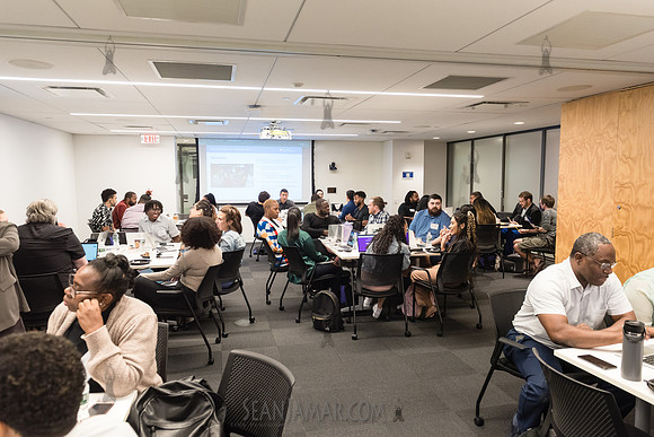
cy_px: 218
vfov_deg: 51.2
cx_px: 327
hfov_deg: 71.4
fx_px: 455
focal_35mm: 25
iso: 2500
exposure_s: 1/200
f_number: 4.5
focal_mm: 24
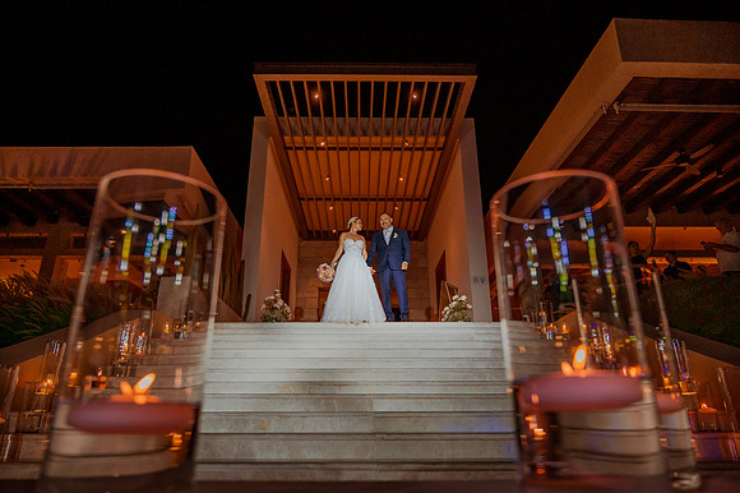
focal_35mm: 24
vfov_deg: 53.1
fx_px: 493
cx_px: 370
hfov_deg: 73.8
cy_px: 246
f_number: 4
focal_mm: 24
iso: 1250
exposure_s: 1/400
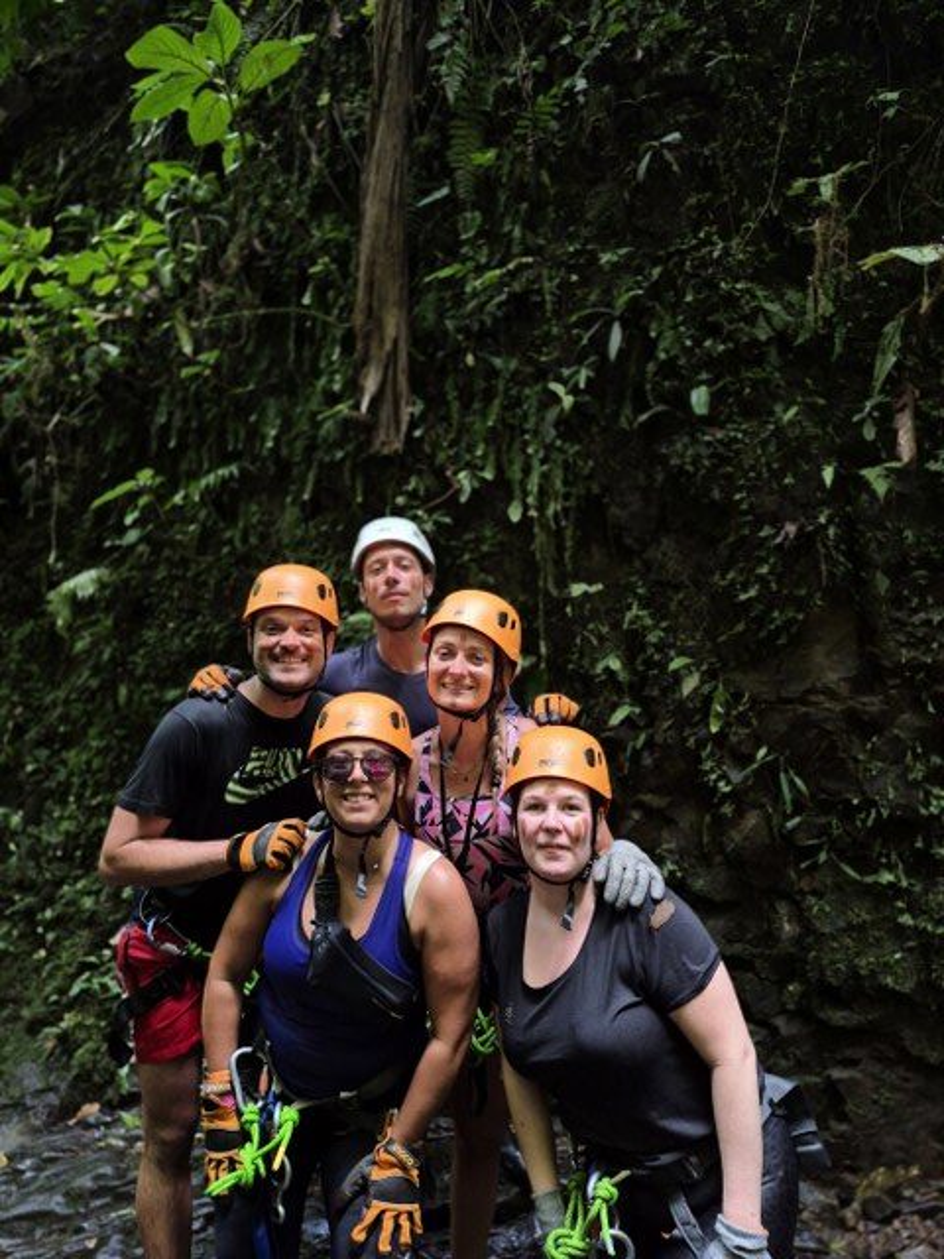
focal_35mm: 23
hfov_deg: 58.9
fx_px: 836
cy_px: 630
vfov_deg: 73.9
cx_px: 472
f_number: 1.8
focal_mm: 5.4
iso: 250
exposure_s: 1/120
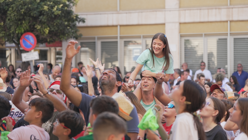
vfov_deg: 14.2
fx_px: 559
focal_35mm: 85
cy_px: 74
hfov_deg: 25.0
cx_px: 124
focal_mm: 81
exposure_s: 1/2500
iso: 800
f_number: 2.8
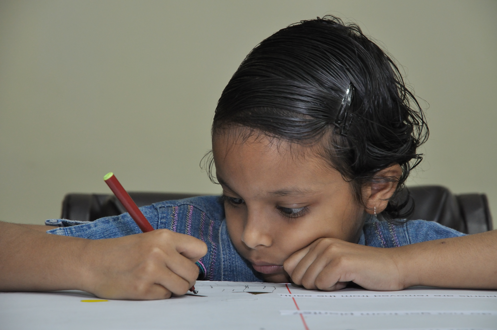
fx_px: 1758
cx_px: 248
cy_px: 165
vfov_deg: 10.7
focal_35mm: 128
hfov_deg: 16.1
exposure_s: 1/30
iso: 800
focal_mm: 85
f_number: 5.6
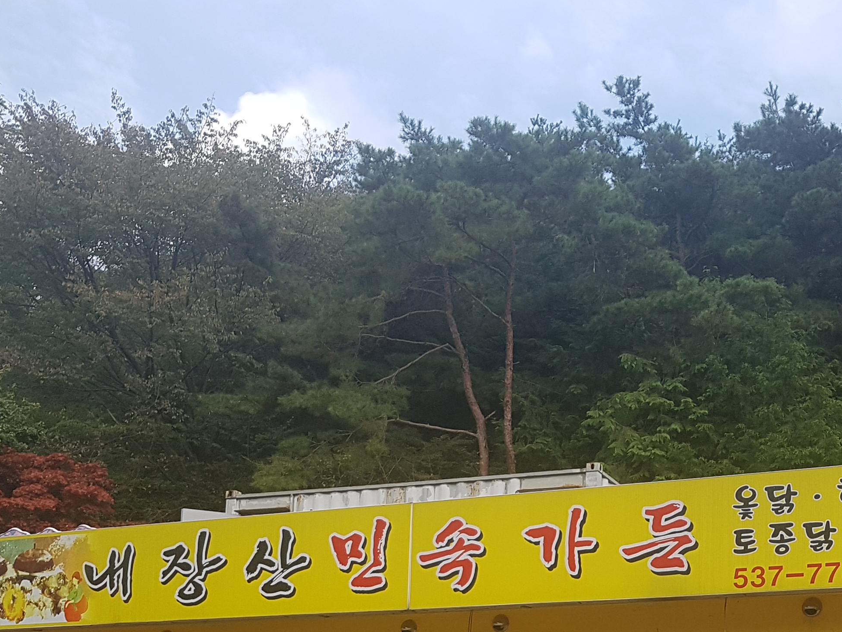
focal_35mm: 54
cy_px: 641
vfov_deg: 25.6
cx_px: 658
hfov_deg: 34.6
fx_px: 1314
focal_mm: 4.2
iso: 50
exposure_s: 1/780
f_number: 1.7
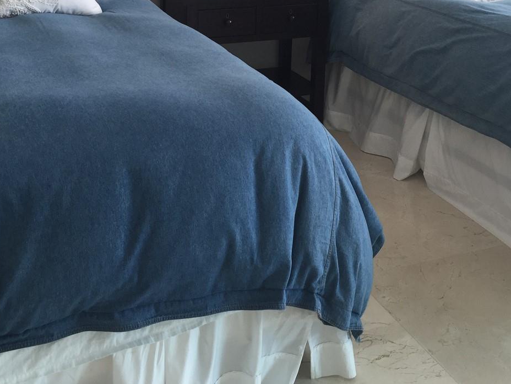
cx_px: 265
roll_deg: -1.3
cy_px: 66
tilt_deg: -15.4
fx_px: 738
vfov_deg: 28.4
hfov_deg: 38.2
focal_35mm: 50
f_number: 2.2
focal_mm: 4.15
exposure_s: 1/120
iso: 32
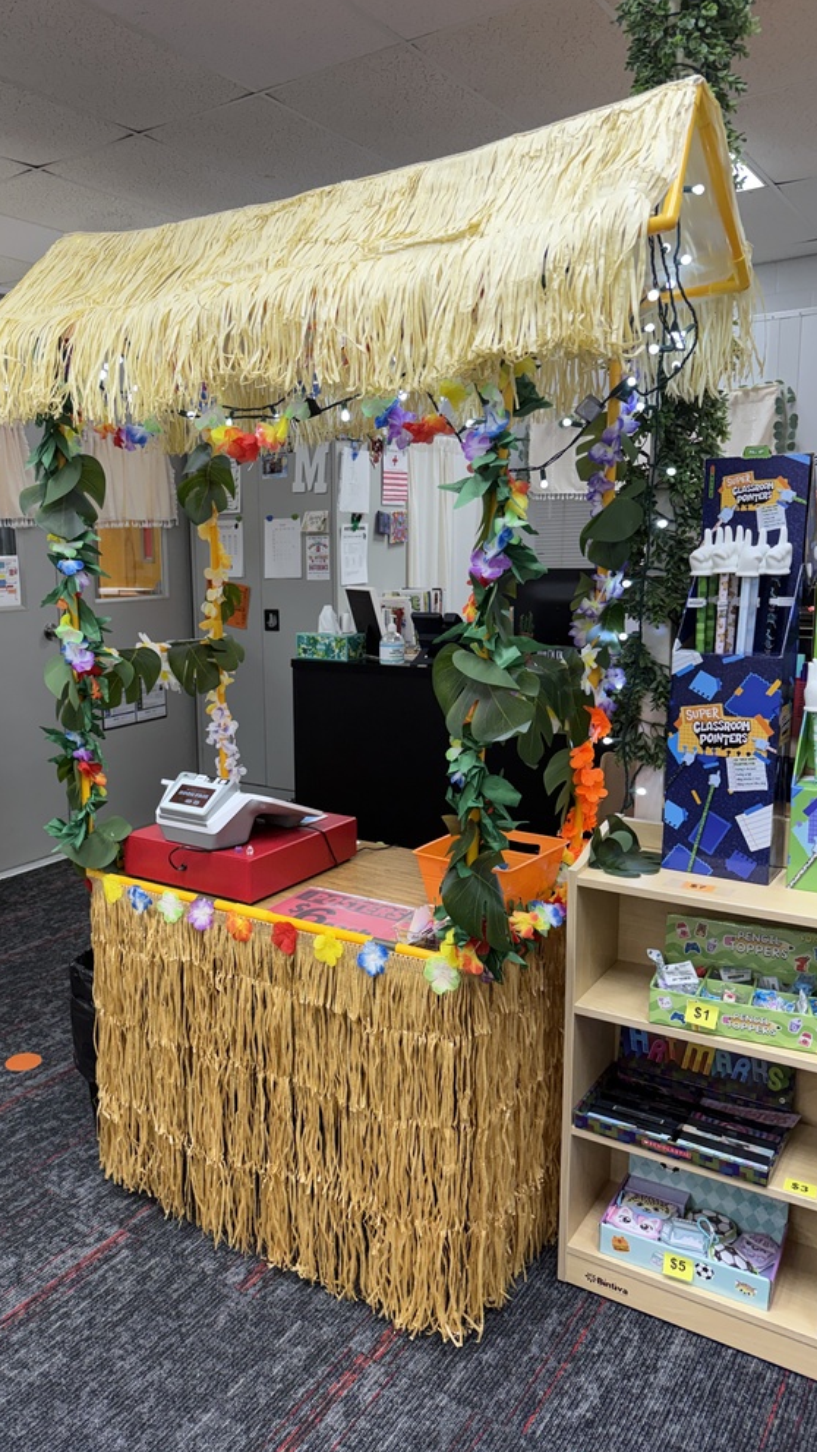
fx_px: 1040
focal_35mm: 27
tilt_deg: -9.9
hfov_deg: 42.2
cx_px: 264
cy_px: 719
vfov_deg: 69.9
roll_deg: +1.3
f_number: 1.78
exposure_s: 1/120
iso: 200
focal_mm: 6.76
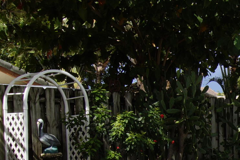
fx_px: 406
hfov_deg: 29.9
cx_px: 258
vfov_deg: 21.4
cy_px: 162
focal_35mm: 61
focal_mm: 10
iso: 100
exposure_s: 1/160
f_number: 10
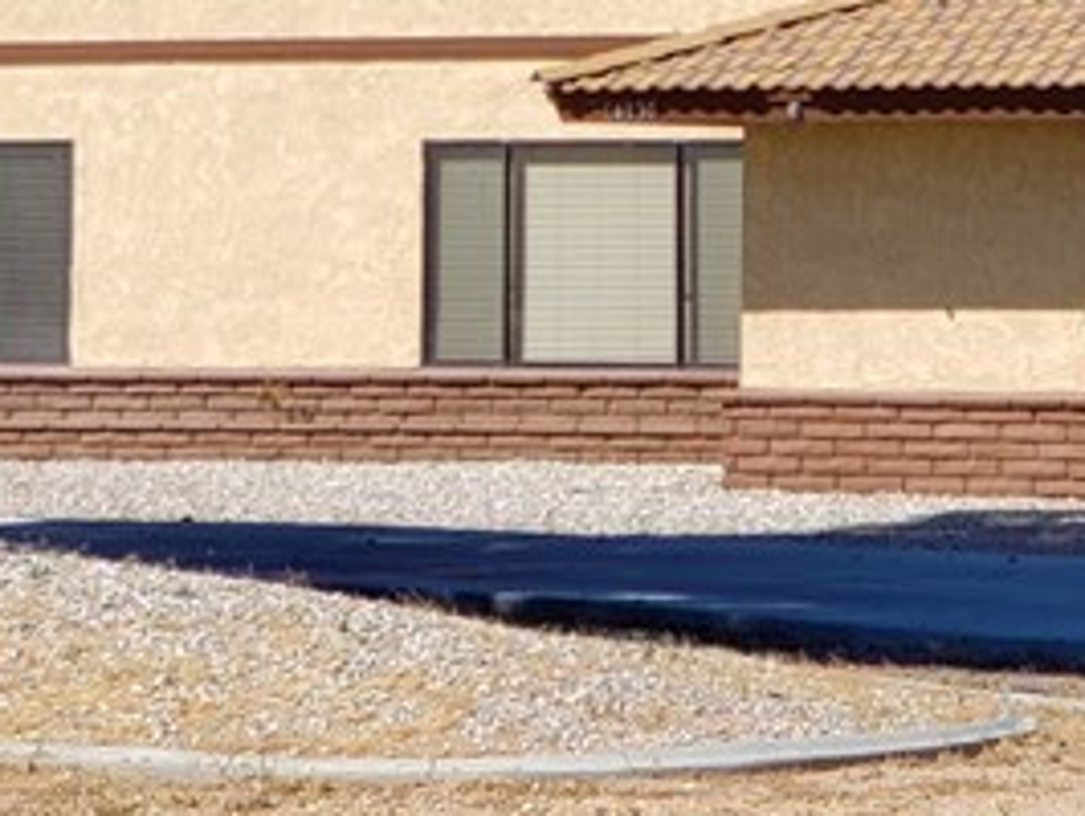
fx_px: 6274
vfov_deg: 7.3
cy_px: -424
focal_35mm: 200
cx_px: 673
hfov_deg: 9.9
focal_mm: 6
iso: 32
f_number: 2.4
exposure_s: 1/912
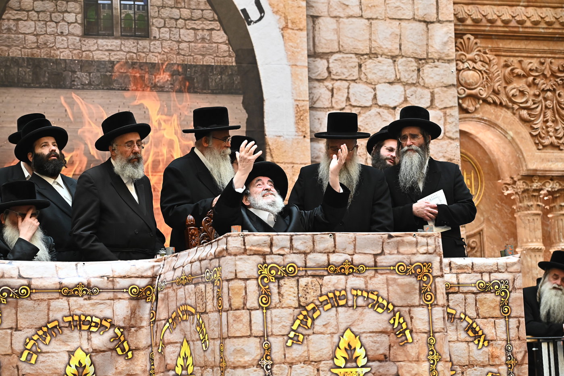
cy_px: 188
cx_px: 282
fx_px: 1723
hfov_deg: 18.6
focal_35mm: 110
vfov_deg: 12.4
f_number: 4.5
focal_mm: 110
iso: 2000
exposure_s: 1/160
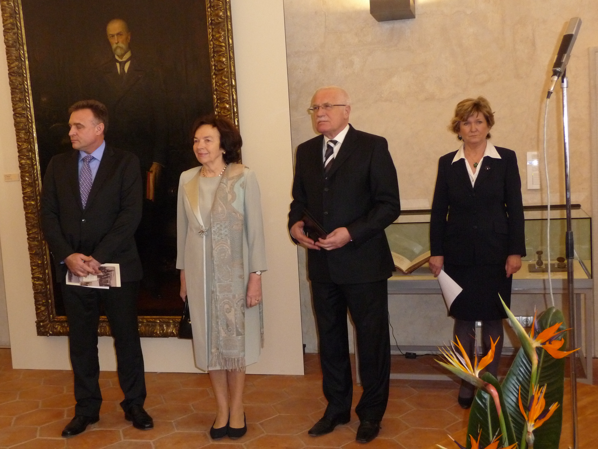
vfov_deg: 33.6
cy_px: 224
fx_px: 743
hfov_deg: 43.9
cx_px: 299
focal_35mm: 43
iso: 500
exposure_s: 1/30
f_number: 4
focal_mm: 7.1
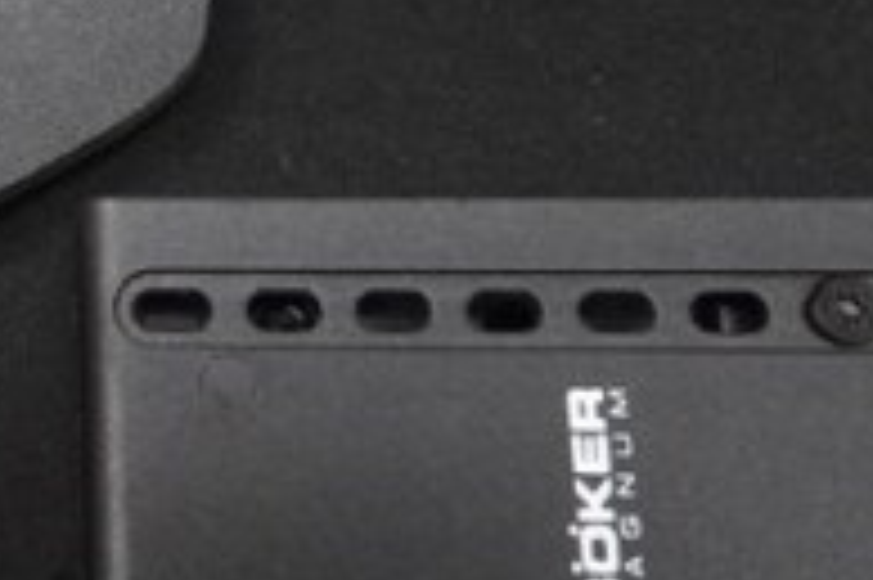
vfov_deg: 17.1
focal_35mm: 79
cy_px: 144
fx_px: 1914
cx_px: -176
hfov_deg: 23.5
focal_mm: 9
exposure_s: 1/30
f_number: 11
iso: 2000
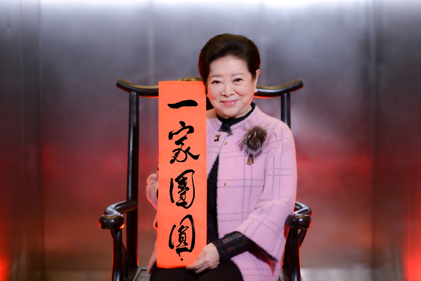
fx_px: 1135
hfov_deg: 21.0
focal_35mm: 97
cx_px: 226
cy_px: 154
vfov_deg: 14.1
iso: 200
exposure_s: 1/100
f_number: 1.4
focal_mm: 85
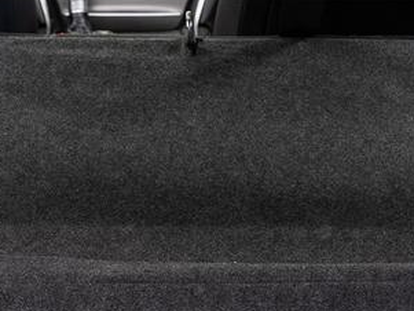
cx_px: 119
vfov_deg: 5.5
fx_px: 3242
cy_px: 186
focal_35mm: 271
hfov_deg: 7.3
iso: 100
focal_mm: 58.3
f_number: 5.6
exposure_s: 1/2
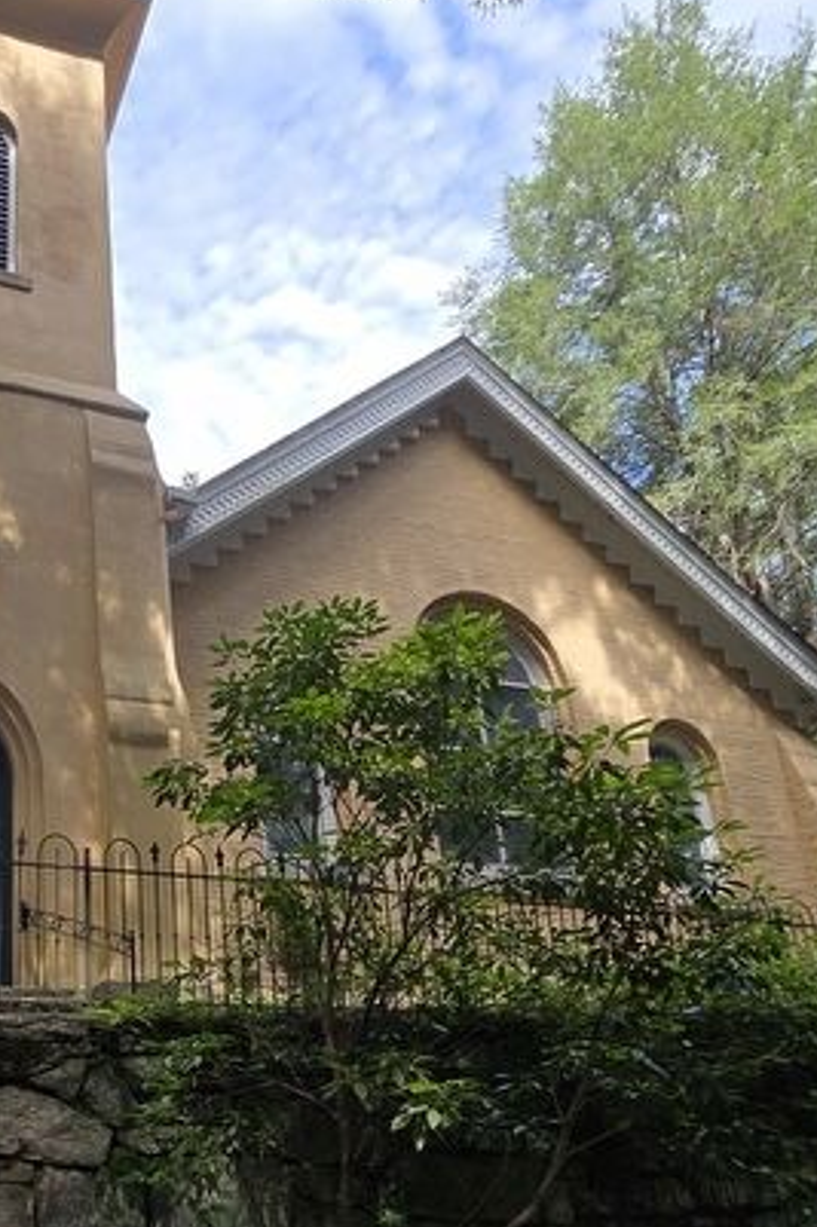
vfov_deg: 64.3
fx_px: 920
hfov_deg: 44.2
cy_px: 884
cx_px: 104
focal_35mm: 27
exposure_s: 1/758
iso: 50
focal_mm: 2.2
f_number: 2.2
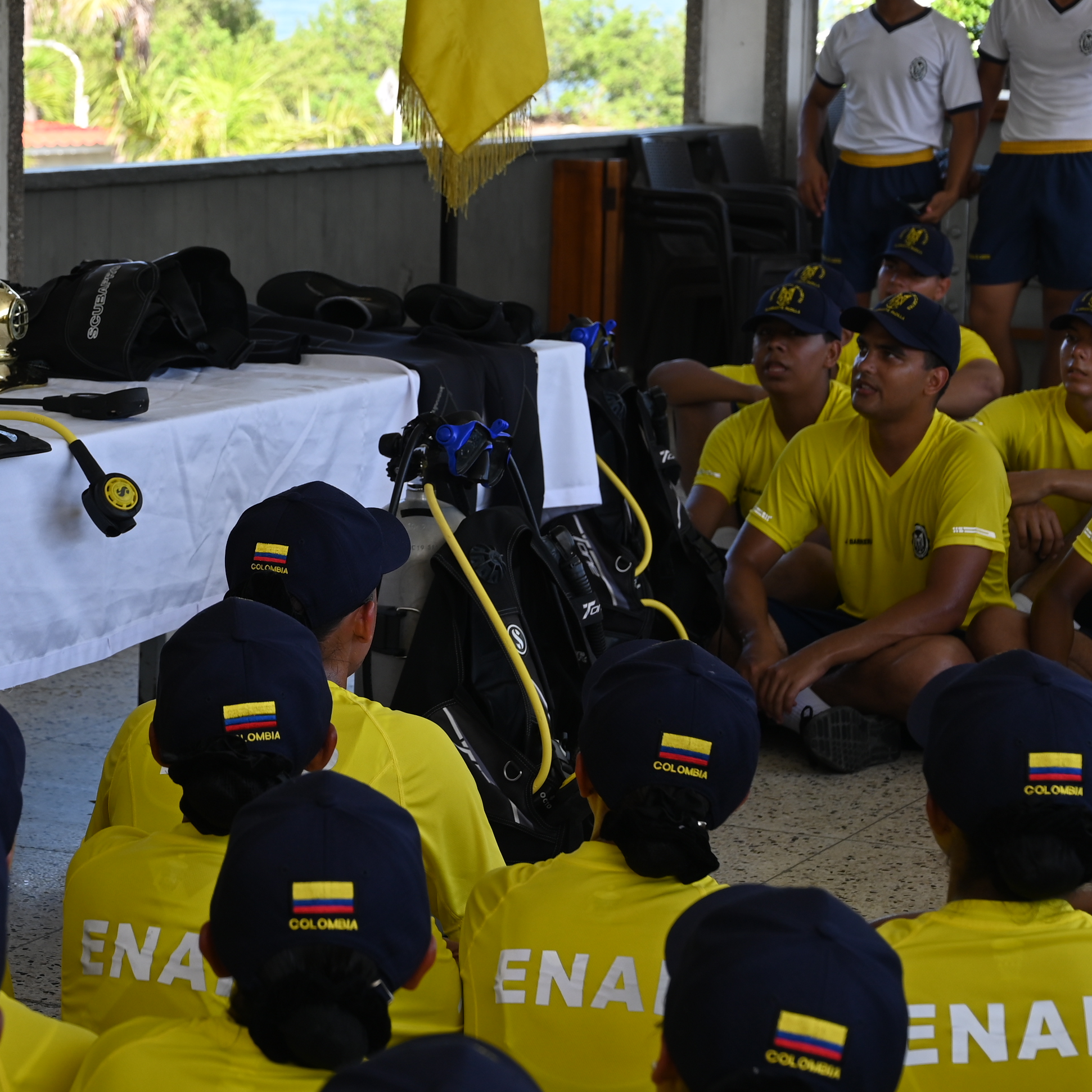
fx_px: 3676
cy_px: 359
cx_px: 258
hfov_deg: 16.8
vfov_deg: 16.9
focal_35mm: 103
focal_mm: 52
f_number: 5.6
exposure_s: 1/250
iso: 200
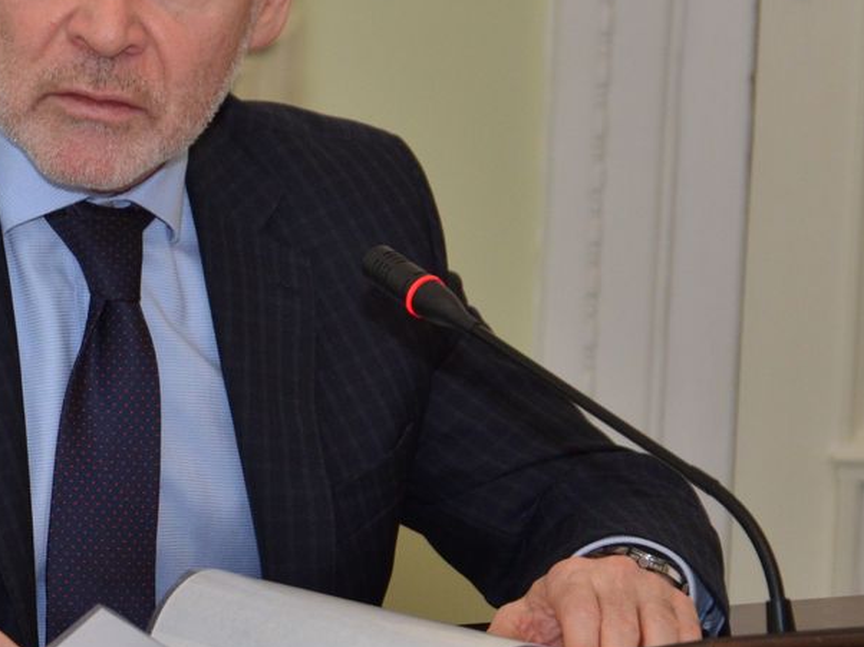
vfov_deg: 4.8
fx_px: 7684
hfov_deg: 6.4
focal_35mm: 308
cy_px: 183
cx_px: 136
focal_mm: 92
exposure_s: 1/200
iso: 1000
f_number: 5.6
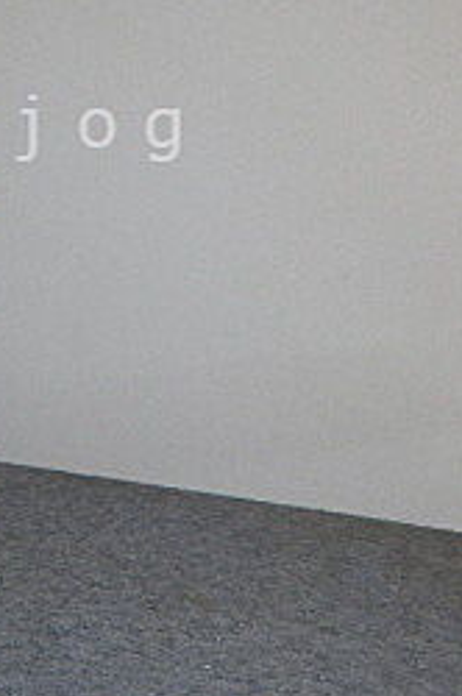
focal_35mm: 64
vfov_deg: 30.6
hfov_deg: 20.5
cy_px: 128
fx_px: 1235
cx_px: 6
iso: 125
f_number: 2.8
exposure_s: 1/30
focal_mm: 4.3
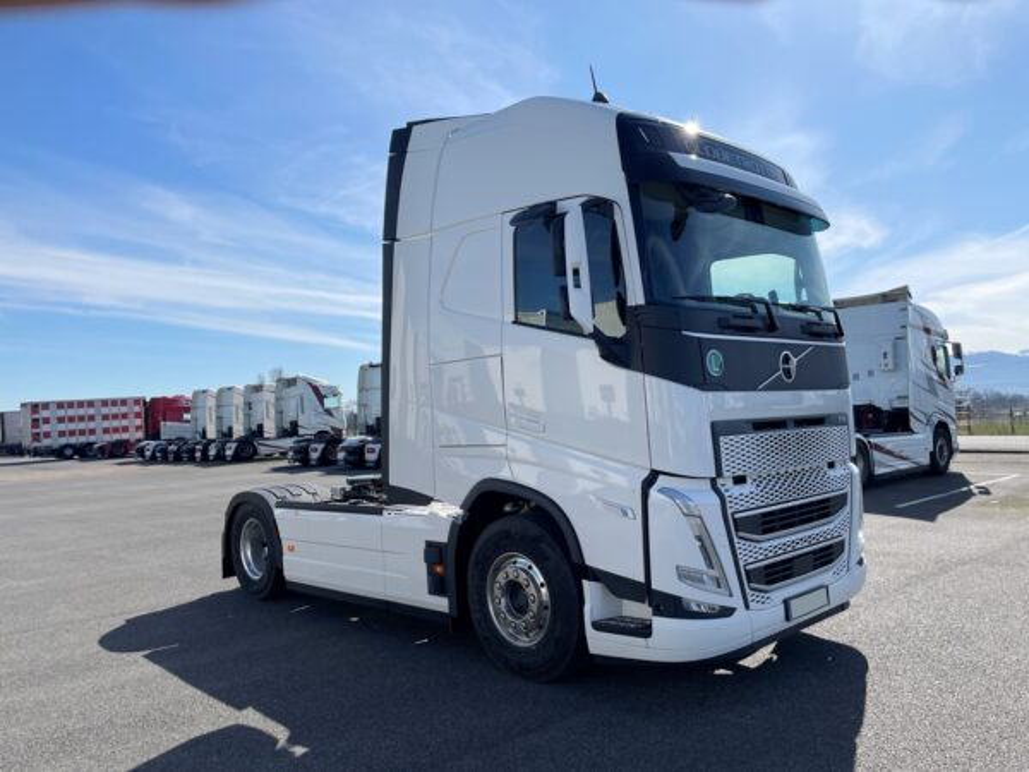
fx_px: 773
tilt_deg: +2.5
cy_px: 386
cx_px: 514
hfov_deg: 67.3
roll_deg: +2.0
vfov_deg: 53.1
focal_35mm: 26
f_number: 1.6
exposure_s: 1/4651
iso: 32
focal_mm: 4.2
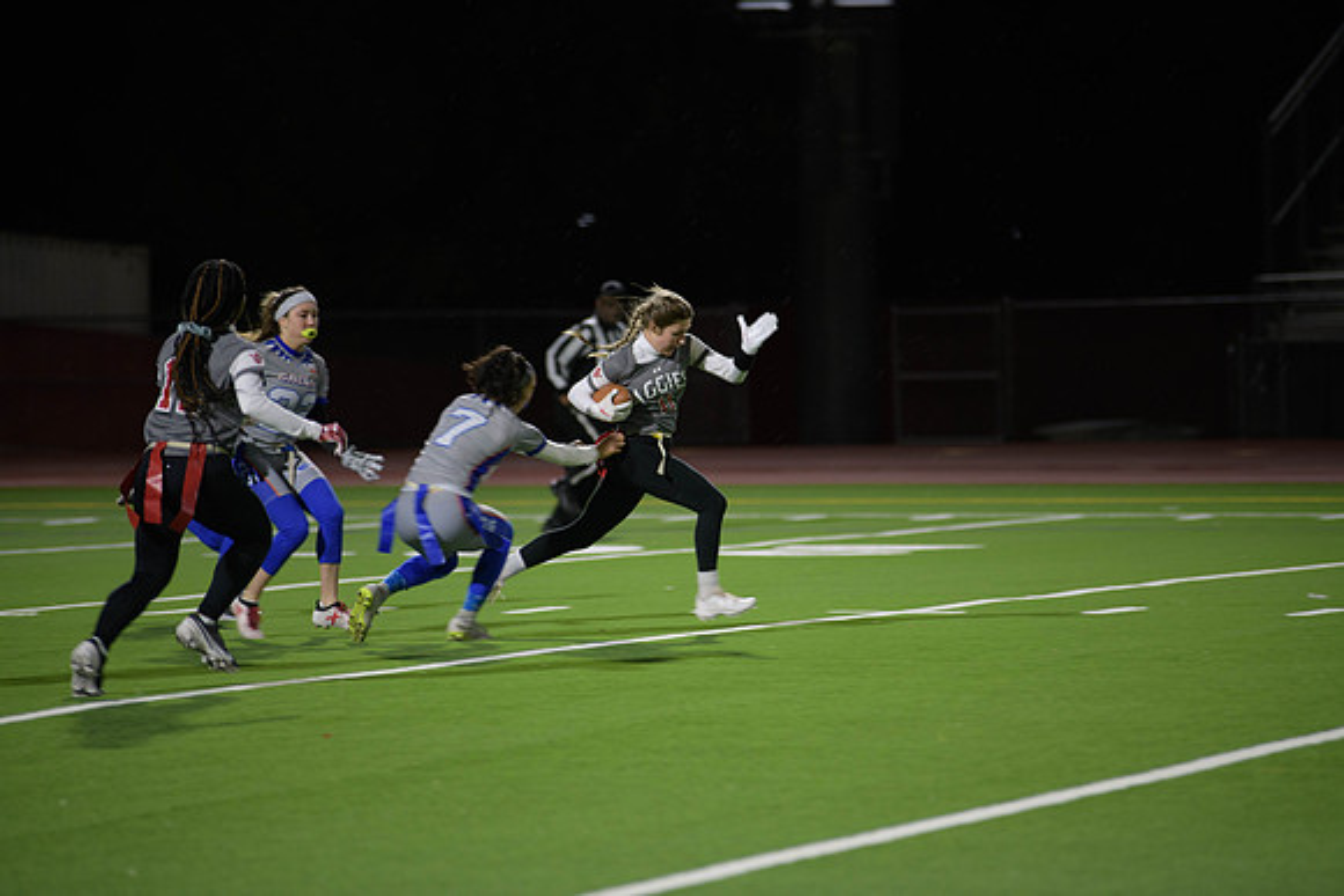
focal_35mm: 200
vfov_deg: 6.9
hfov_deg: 10.3
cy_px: 448
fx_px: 7468
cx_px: 672
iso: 900
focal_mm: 200
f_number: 2.8
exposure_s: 1/200
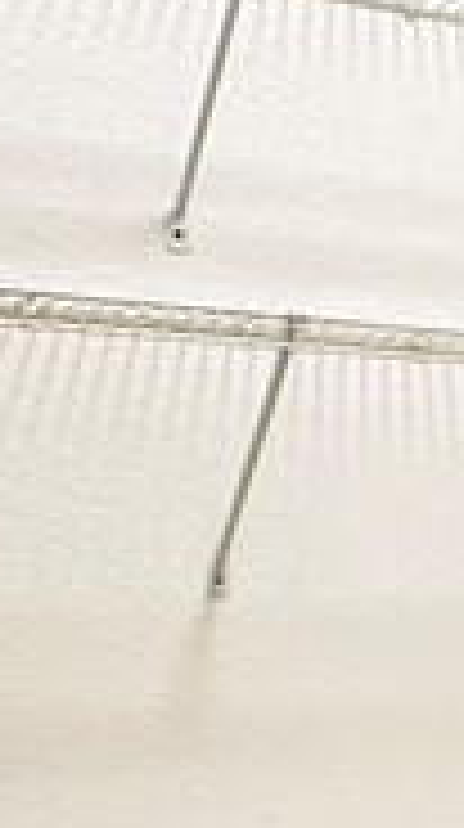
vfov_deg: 24.9
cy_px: 549
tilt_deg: -1.7
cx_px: 937
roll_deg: -2.2
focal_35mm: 85
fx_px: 1866
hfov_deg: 12.4
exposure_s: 1/60
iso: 500
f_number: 2.2
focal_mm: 2.22
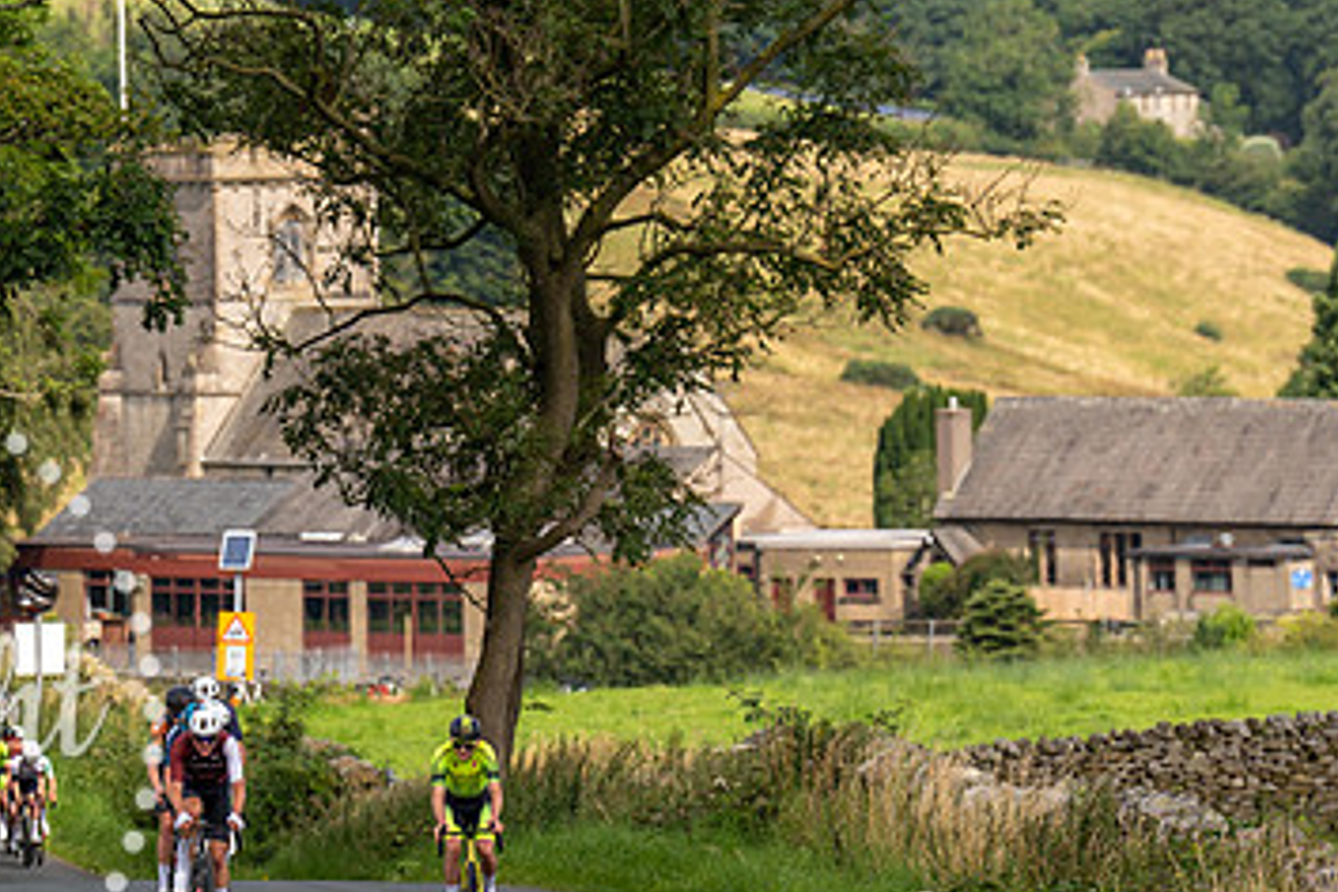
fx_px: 12673
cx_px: 336
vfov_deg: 4.0
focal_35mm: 341
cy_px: 626
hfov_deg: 6.0
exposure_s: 1/1000
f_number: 4
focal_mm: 163
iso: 100
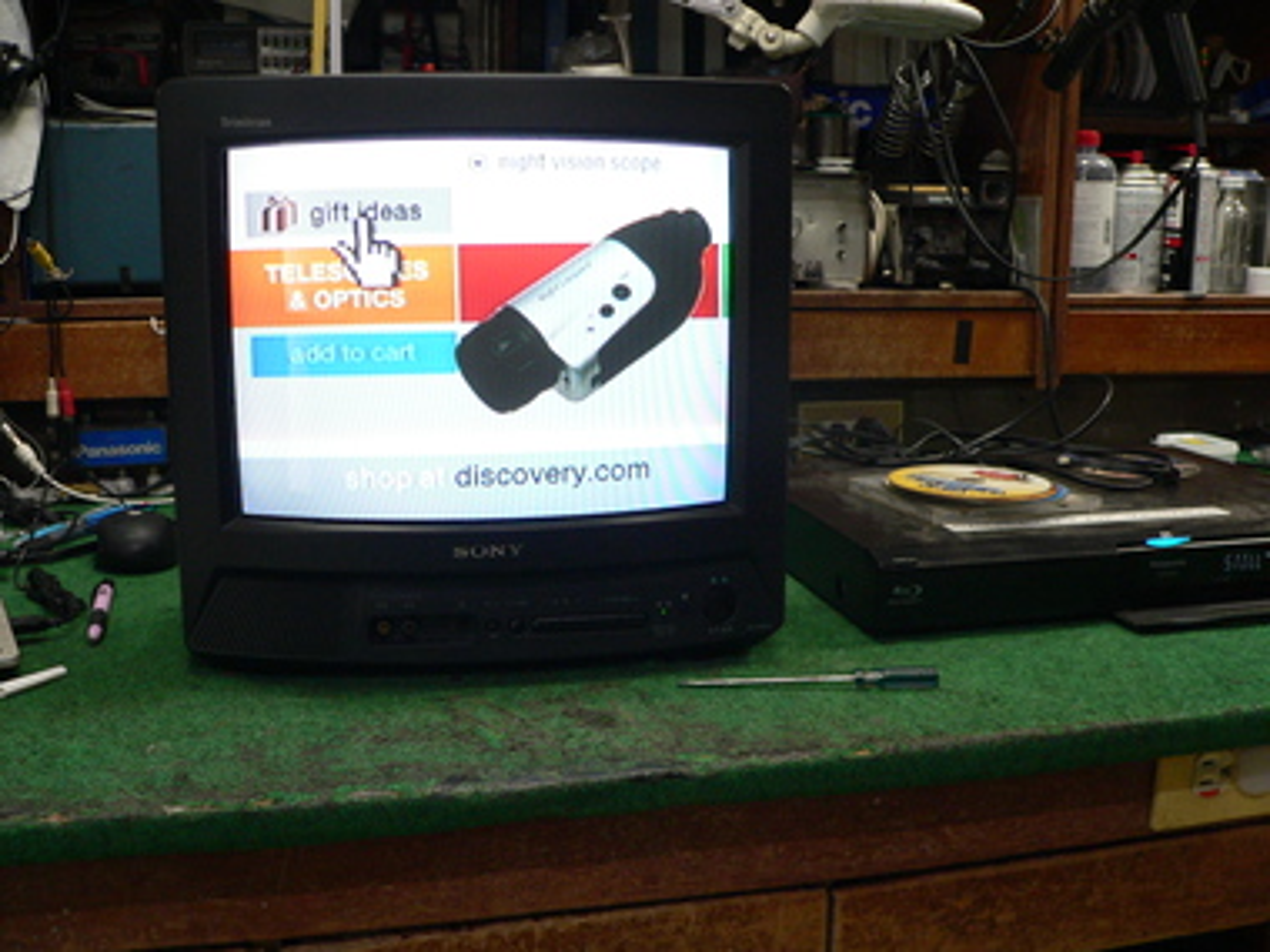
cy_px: 476
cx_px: 635
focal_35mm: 36
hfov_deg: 51.4
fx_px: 1321
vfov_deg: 39.7
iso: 200
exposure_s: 1/30
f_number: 2.8
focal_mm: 6
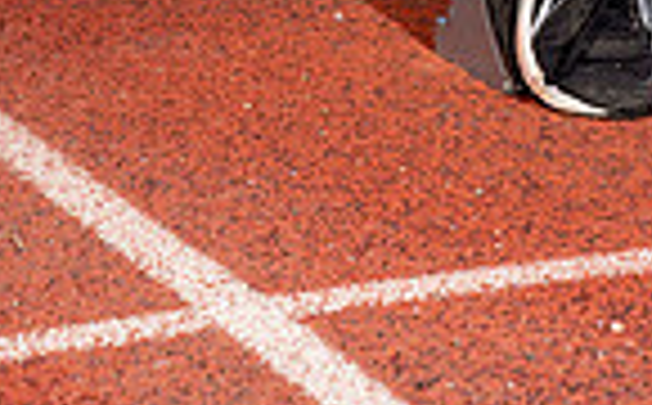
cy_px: -562
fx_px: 3600
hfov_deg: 10.3
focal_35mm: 203
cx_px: 585
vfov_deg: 6.2
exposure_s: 1/250
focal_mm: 64
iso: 100
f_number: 8
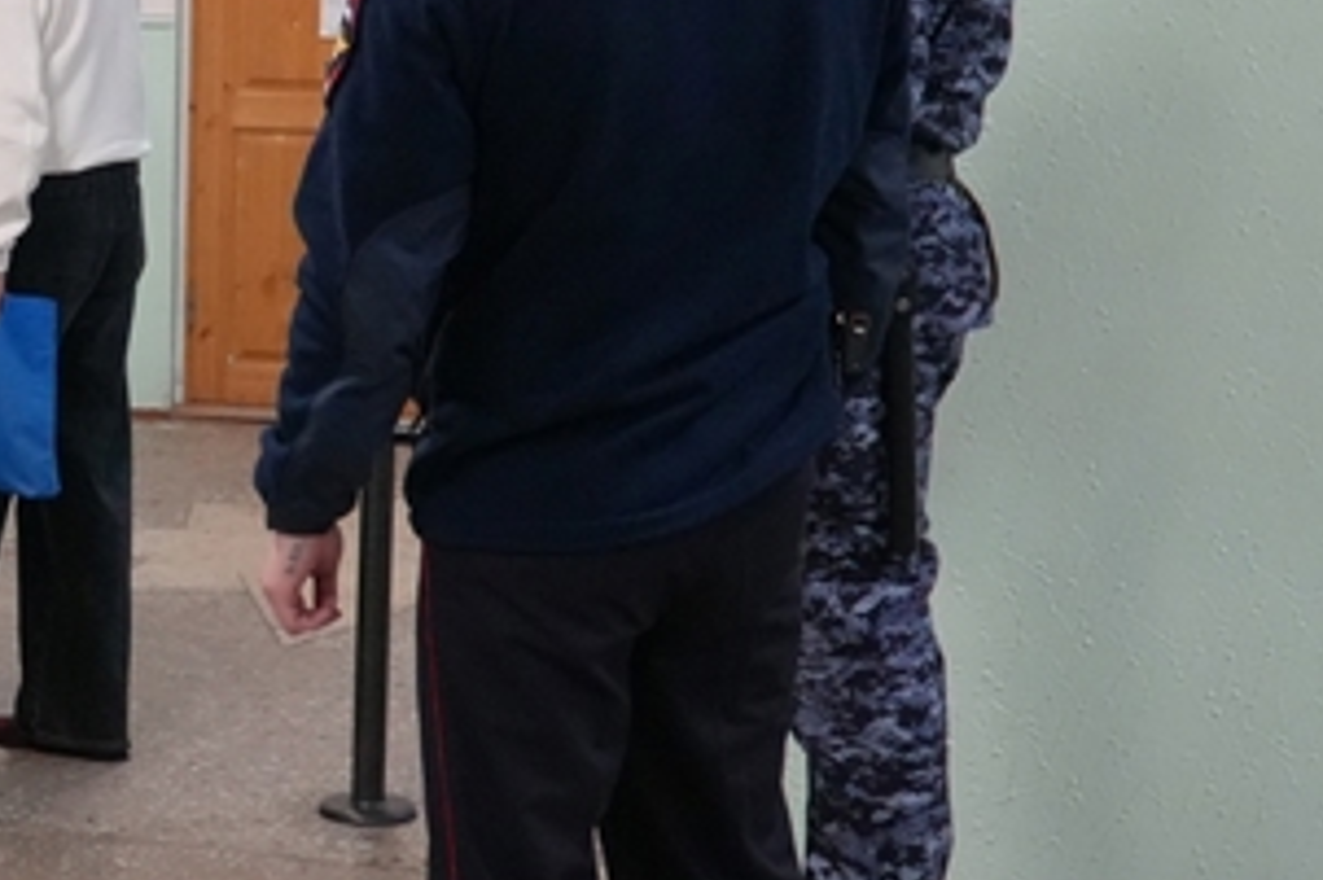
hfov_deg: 23.4
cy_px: 350
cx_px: -110
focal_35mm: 82
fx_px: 3012
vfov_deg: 16.6
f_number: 4
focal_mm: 22
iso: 3200
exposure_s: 1/160
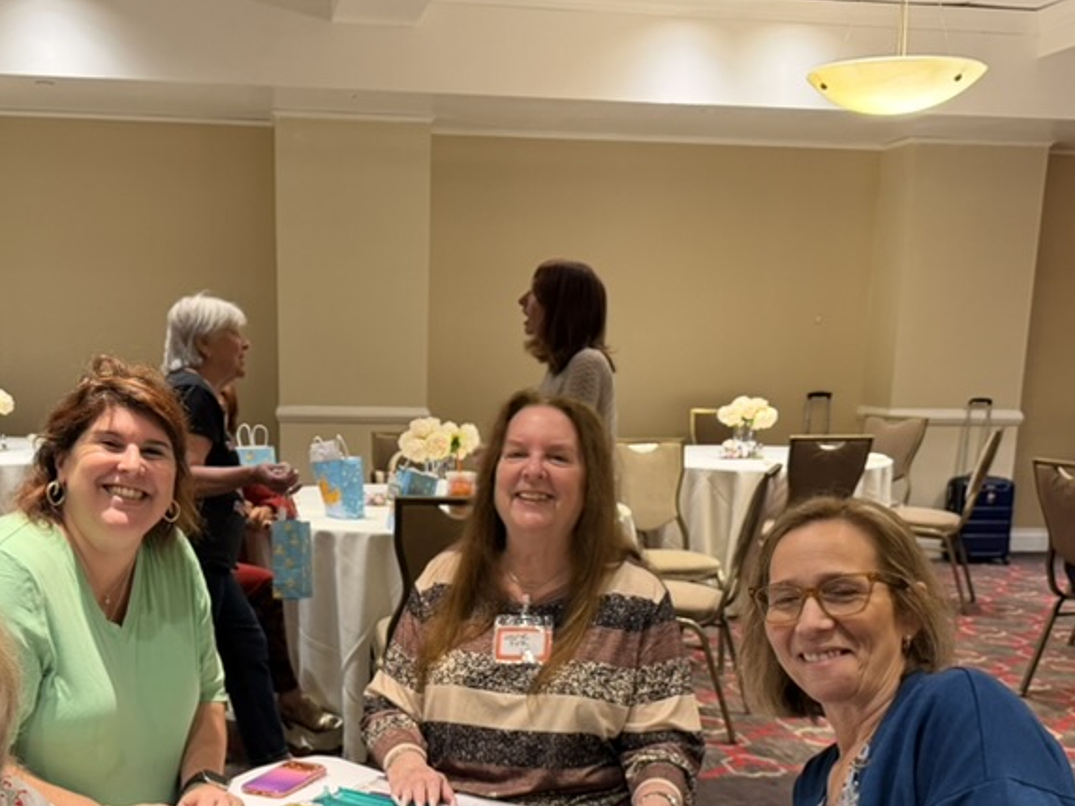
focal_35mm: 43
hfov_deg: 43.7
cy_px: 644
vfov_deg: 32.7
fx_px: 1335
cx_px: 436
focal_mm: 6.76
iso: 320
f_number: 1.78
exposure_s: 1/60
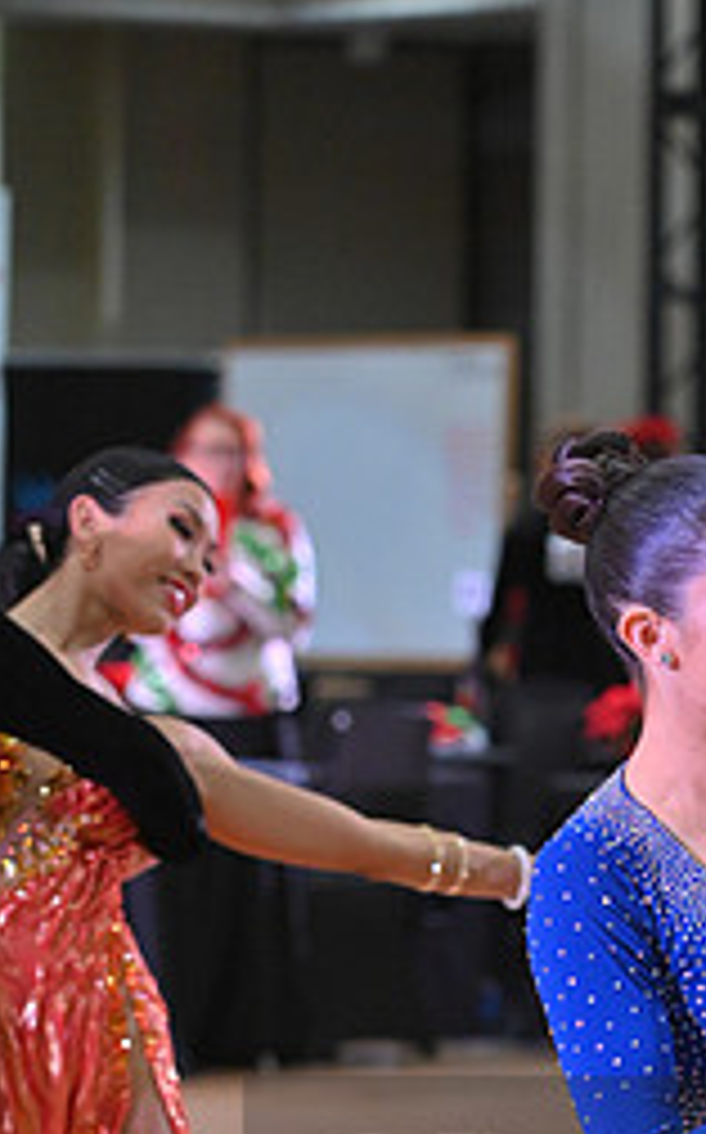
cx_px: 866
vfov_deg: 7.4
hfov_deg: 4.6
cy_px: 1228
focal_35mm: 282
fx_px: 8701
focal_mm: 120
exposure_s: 1/400
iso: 3200
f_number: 5
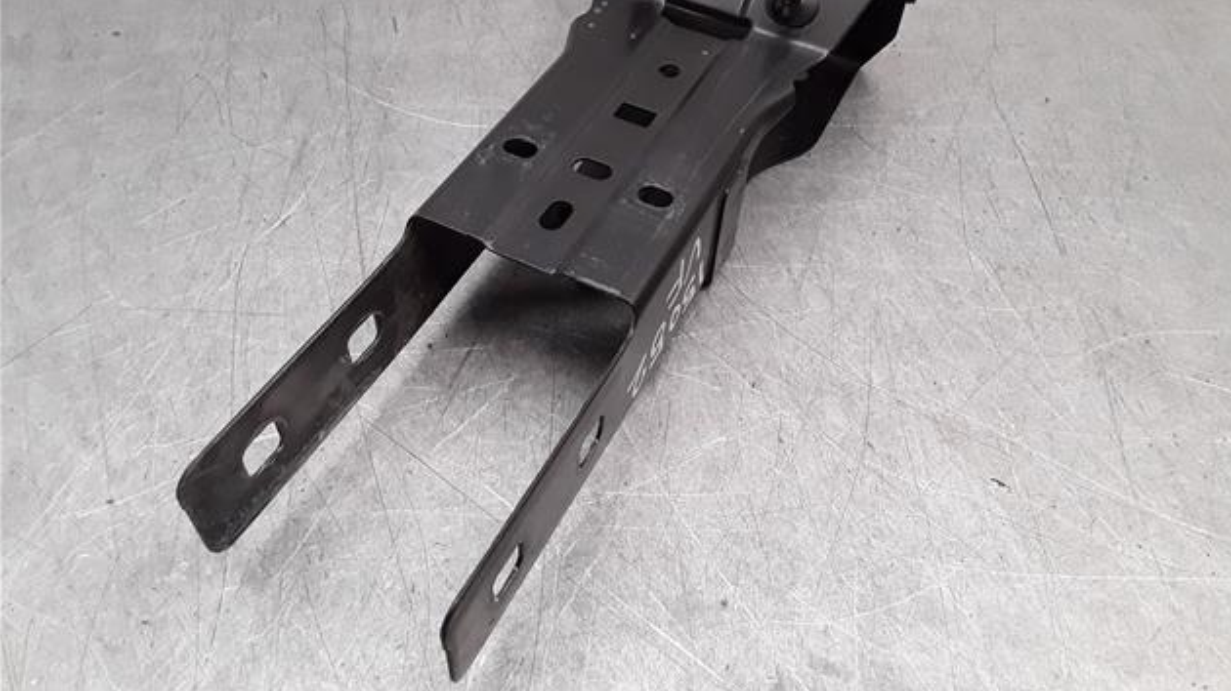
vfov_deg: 37.5
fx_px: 1012
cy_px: 260
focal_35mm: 31
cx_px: 623
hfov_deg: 62.6
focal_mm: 2.91
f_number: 1.9
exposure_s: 1/100
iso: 64
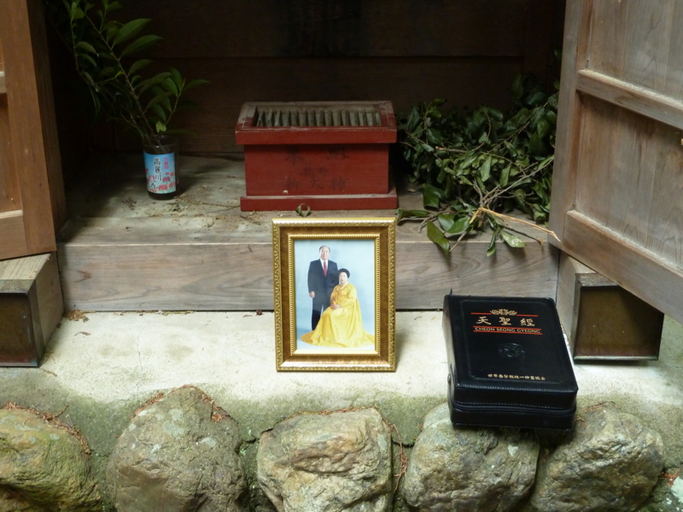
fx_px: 1026
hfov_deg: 36.8
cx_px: 342
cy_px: 256
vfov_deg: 28.0
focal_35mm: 52
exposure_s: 1/15
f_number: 3.8
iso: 400
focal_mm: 8.5
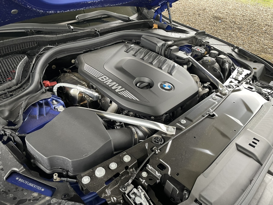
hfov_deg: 67.3
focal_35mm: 26
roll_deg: -2.5
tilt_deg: -33.2
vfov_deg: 53.1
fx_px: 205
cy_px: 102
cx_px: 136
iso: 200
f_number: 1.6
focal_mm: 4.2
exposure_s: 1/60
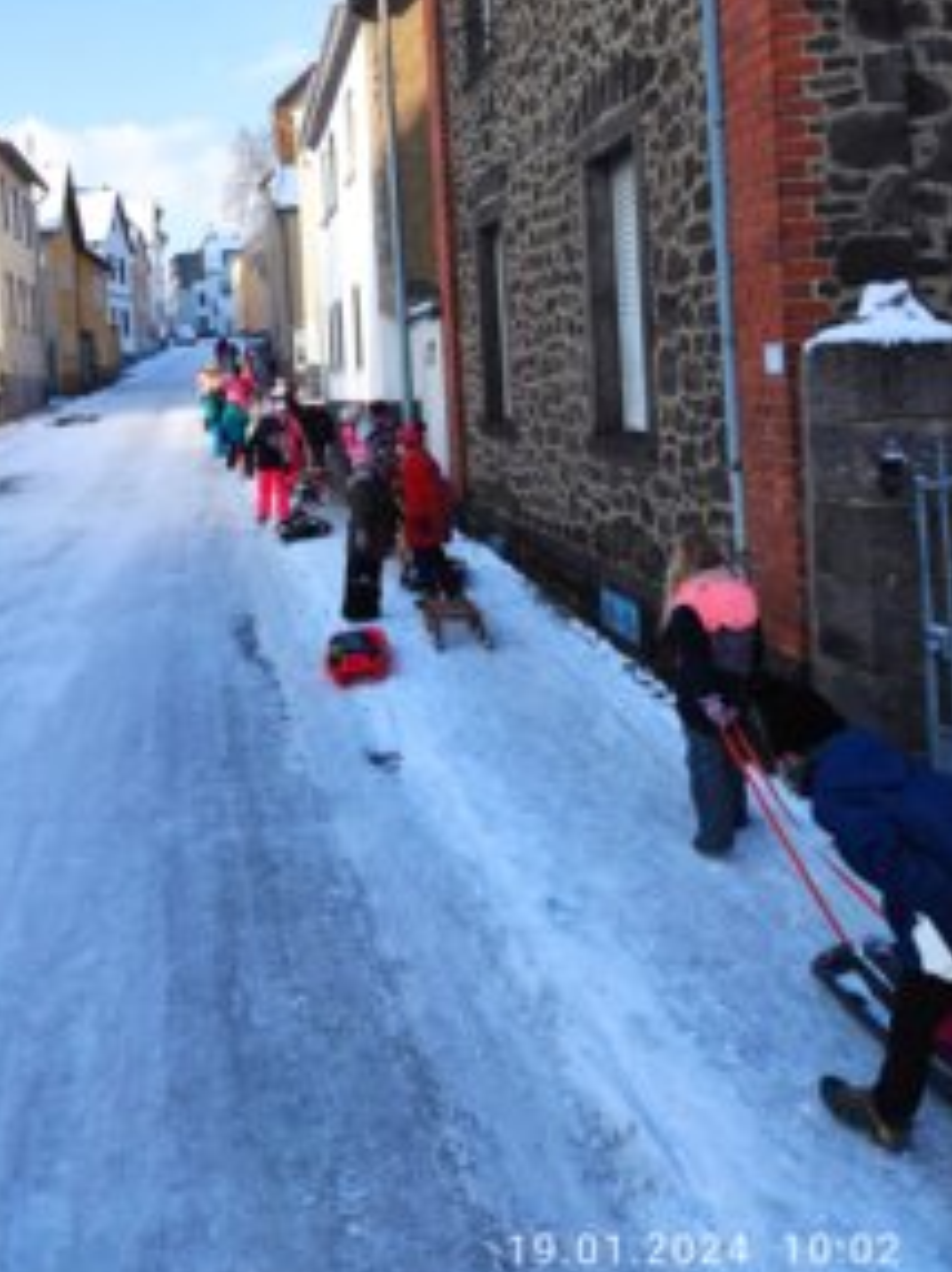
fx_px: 1285
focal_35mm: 35
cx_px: 289
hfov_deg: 40.0
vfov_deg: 51.7
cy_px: 431
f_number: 1.89
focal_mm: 5.43
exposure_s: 1/615
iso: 100
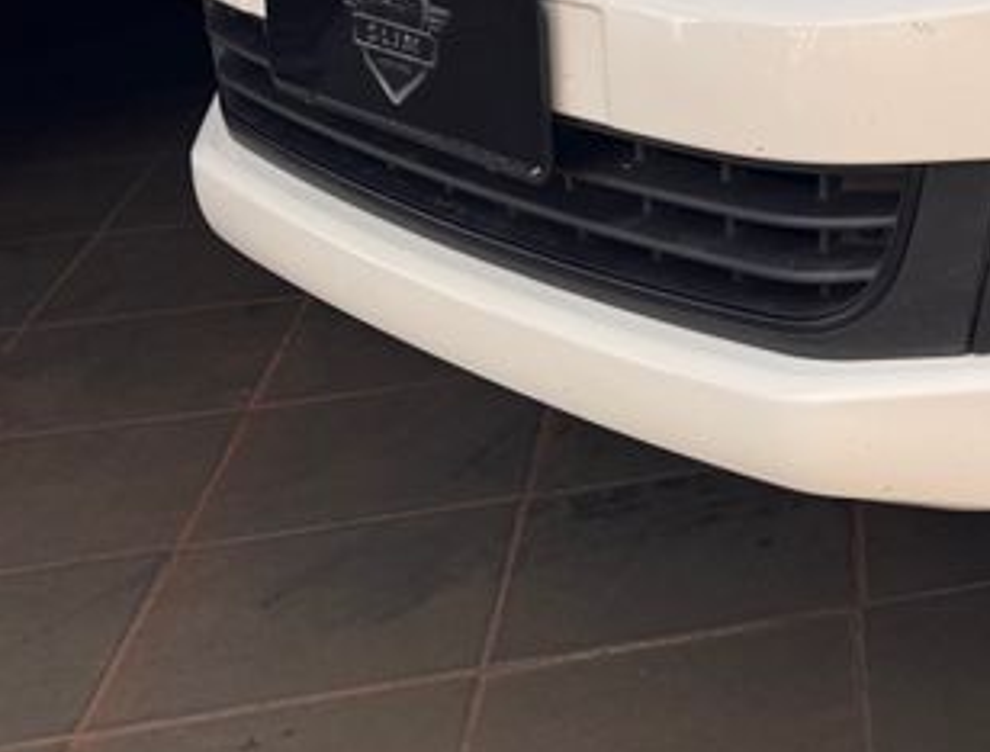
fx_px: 2126
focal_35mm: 74
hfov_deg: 22.5
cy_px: -132
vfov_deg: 19.0
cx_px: 1397
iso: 80
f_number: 1.78
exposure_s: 1/491
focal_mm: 6.76
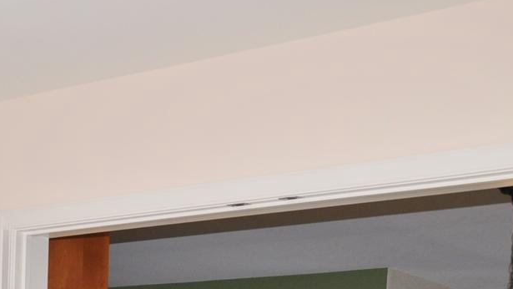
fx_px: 1279
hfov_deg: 19.4
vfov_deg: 11.7
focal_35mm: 94
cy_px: 564
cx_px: -284
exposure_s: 1/200
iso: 200
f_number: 8
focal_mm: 18
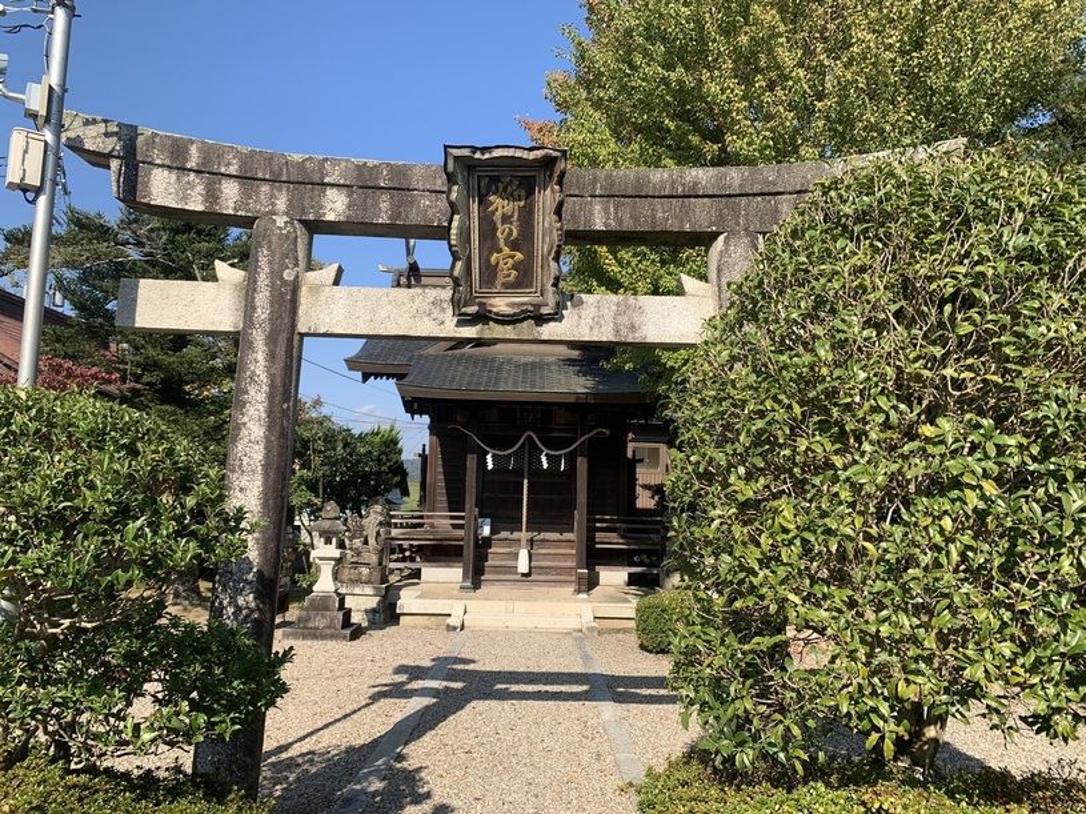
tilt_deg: +8.2
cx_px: 543
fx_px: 816
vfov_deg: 53.1
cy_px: 407
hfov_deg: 67.3
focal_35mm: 26
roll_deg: -1.4
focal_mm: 4.25
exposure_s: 1/1536
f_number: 1.8
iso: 25
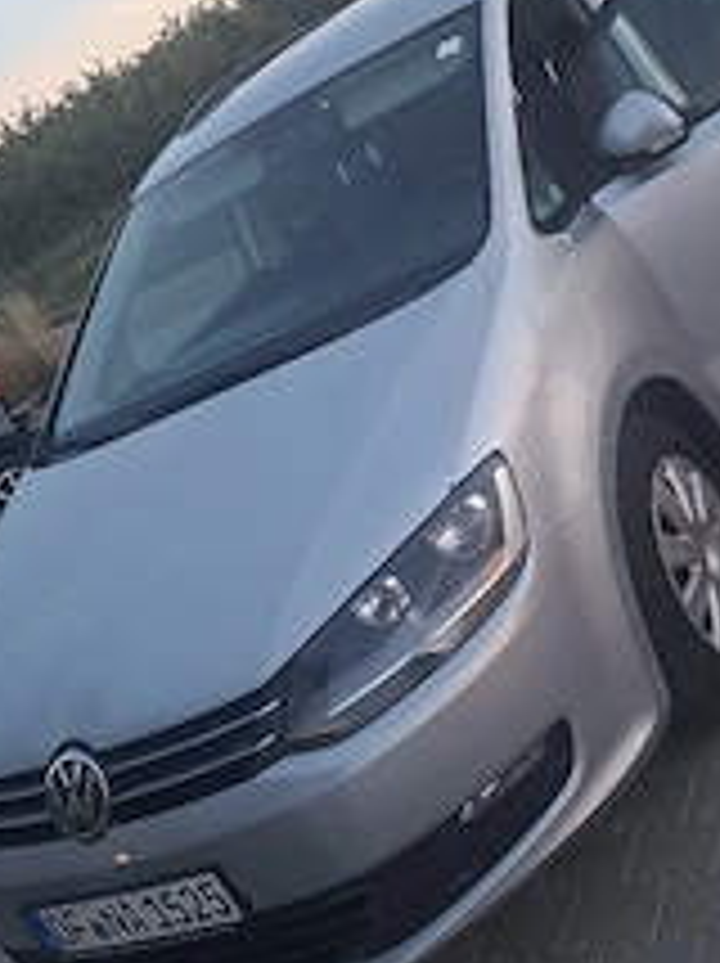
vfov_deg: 43.3
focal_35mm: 43
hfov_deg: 33.1
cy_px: 328
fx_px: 1195
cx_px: 500
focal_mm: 5.54
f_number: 1.8
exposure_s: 1/100
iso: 160
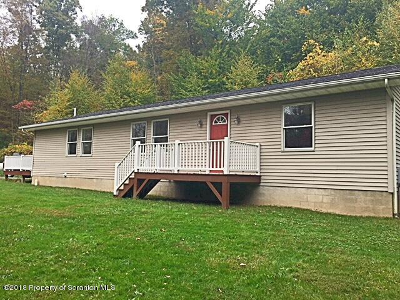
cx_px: 200
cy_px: 150
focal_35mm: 29
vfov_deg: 48.2
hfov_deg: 61.7
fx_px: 335
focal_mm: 4.15
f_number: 2.2
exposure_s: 1/340
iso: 25
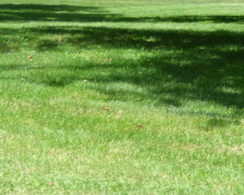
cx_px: 177
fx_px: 1993
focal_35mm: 276
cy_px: 11
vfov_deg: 5.6
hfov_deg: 7.0
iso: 100
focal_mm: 13.52
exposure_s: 1/320
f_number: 4.4
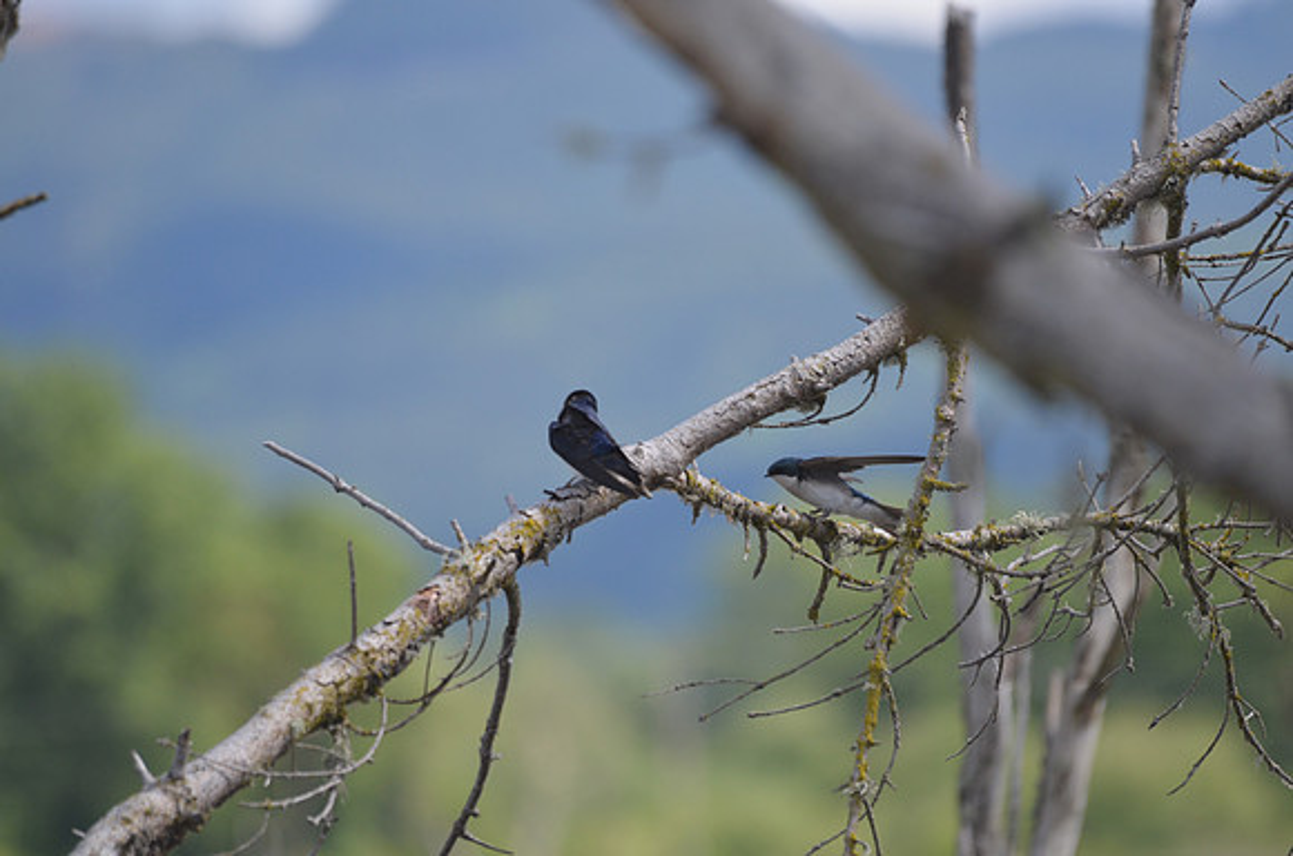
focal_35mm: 450
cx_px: 646
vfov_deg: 3.0
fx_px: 16127
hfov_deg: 4.6
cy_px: 428
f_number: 5.6
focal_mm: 300
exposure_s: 1/1000
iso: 400
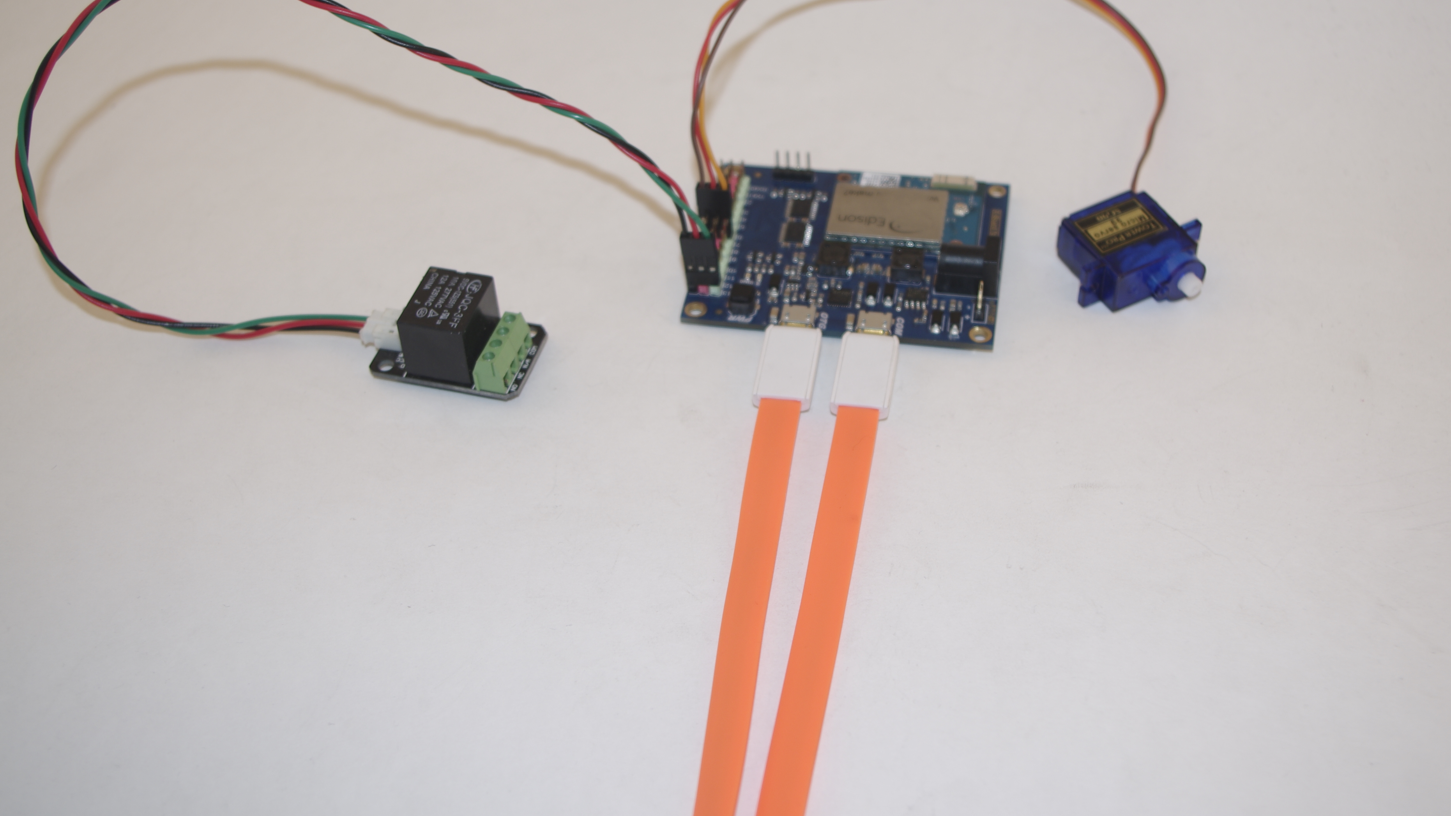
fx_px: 1808
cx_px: 802
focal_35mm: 47
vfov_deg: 25.4
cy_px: 329
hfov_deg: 43.7
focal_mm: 26.25
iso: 100
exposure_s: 1/25
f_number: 4
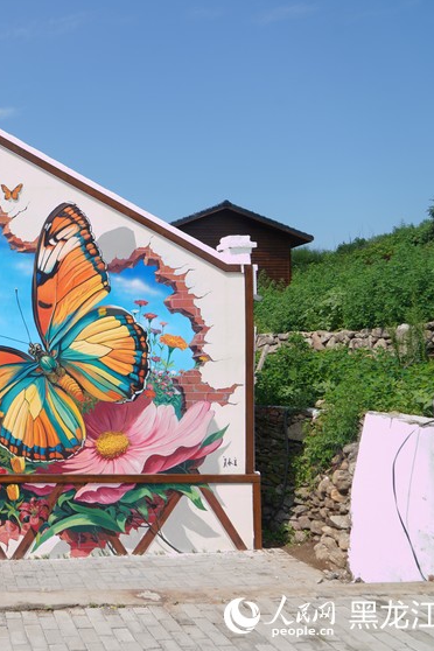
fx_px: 669
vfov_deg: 51.9
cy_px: 323
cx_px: -50
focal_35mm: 37
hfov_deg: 31.6
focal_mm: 24
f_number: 7.1
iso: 80
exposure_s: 1/250
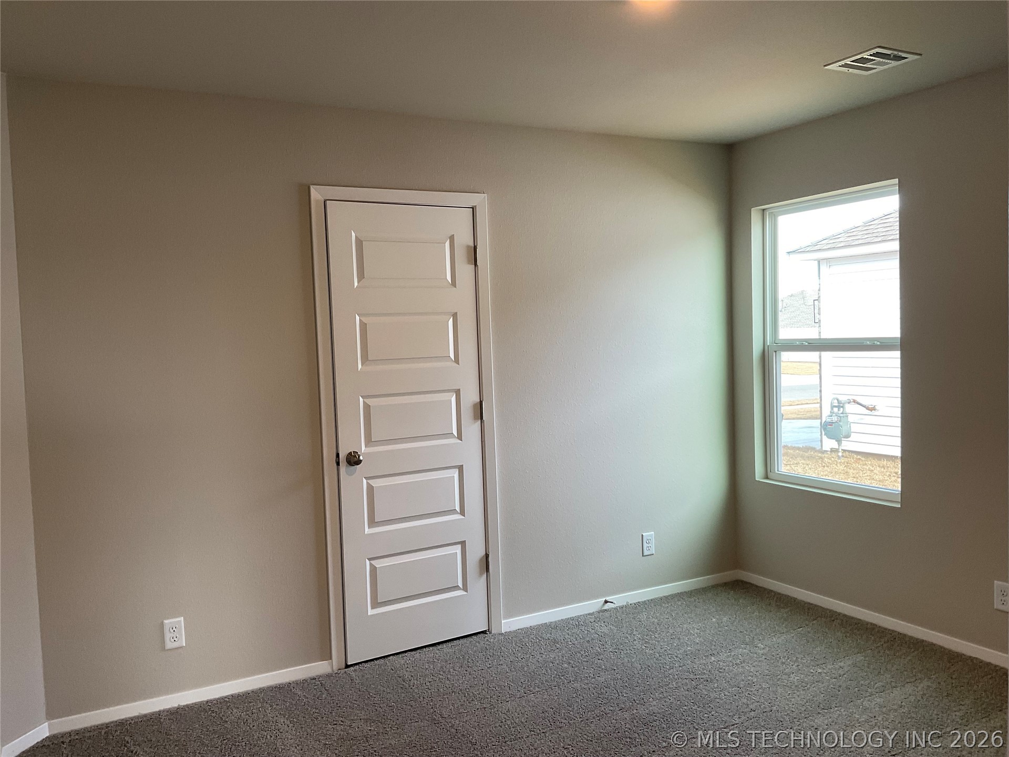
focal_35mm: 29
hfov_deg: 61.7
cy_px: 378
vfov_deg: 48.2
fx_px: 845
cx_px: 504
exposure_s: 1/60
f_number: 1.8
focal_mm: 3
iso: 40
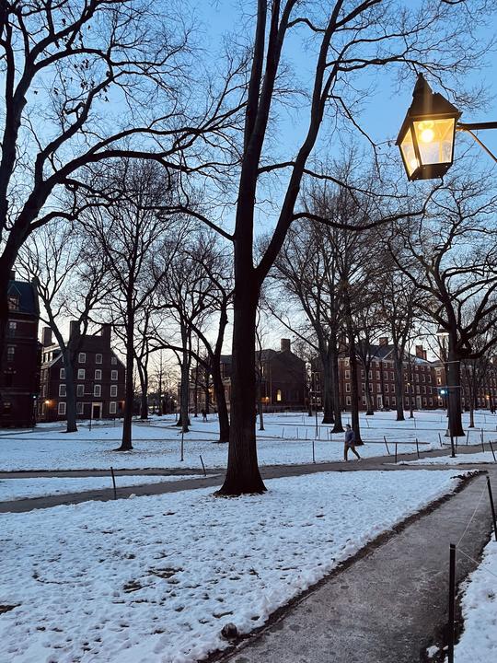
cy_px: 332
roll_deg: -1.1
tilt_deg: +10.0
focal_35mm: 26
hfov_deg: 53.1
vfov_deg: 67.3
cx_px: 248
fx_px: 498
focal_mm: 4.2
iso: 100
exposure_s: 1/60
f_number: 1.6
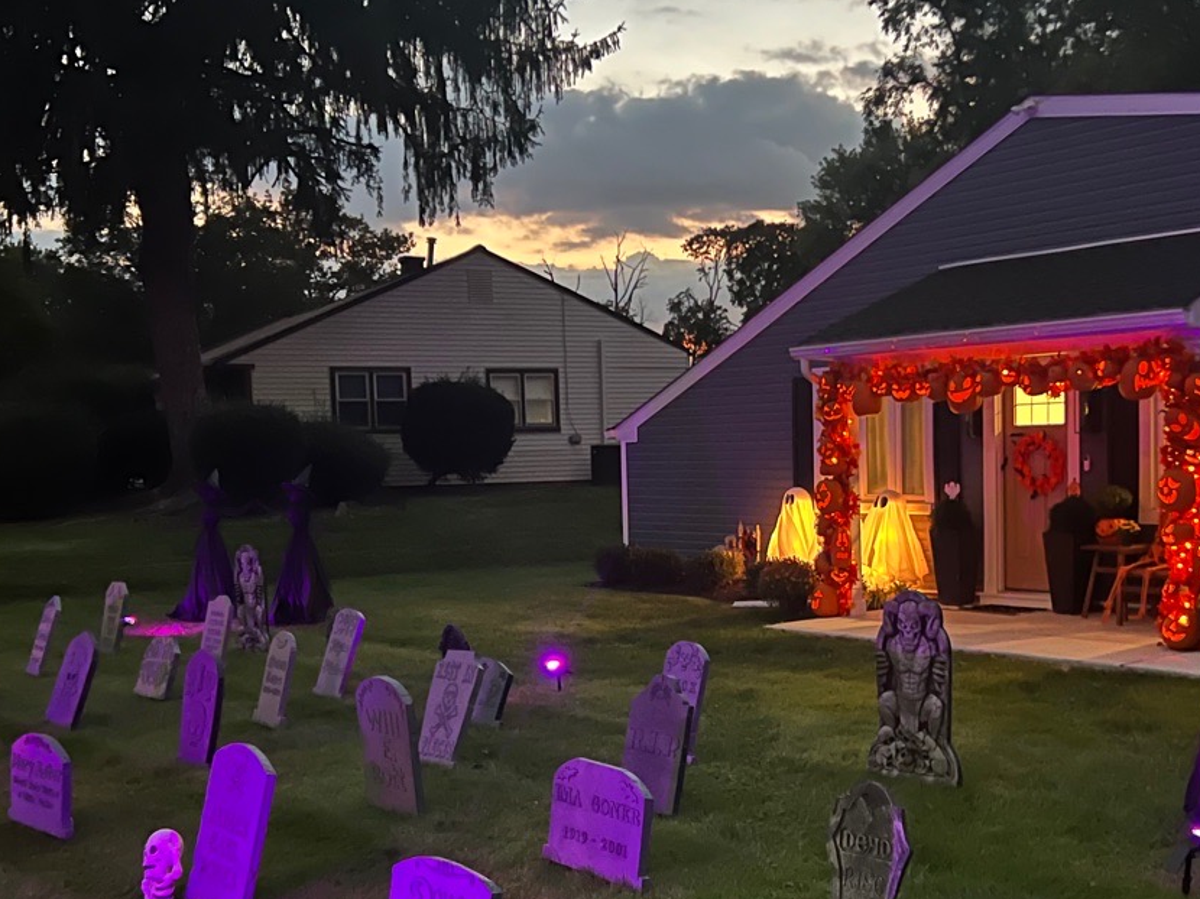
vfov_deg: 30.8
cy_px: 553
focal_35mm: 47
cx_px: 707
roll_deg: +1.8
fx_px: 1629
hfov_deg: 40.3
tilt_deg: -3.8
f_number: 1.5
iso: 1250
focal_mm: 5.7
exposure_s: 1/15
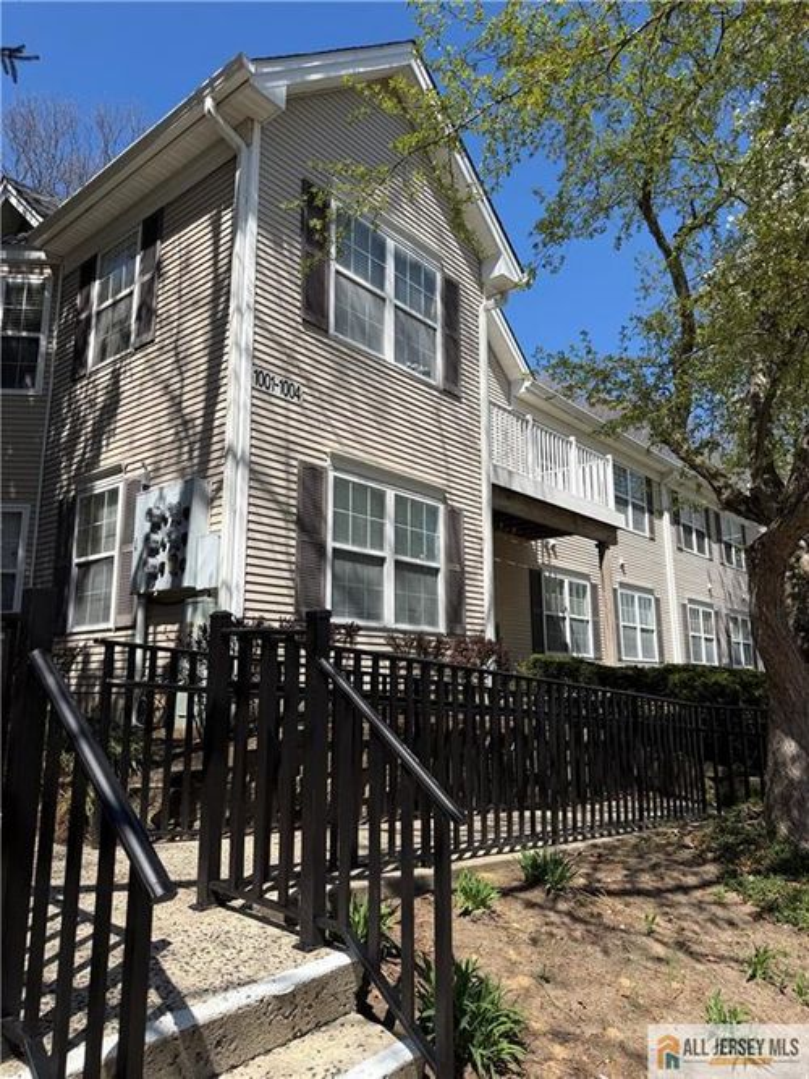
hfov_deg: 56.8
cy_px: 540
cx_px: 404
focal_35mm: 24
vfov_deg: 71.6
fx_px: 748
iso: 80
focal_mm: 6.76
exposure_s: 1/3953
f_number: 1.78
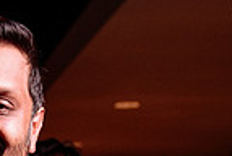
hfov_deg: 11.3
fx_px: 1124
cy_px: 310
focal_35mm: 174
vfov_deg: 7.6
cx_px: -131
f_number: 4
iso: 800
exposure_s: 1/60
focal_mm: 39
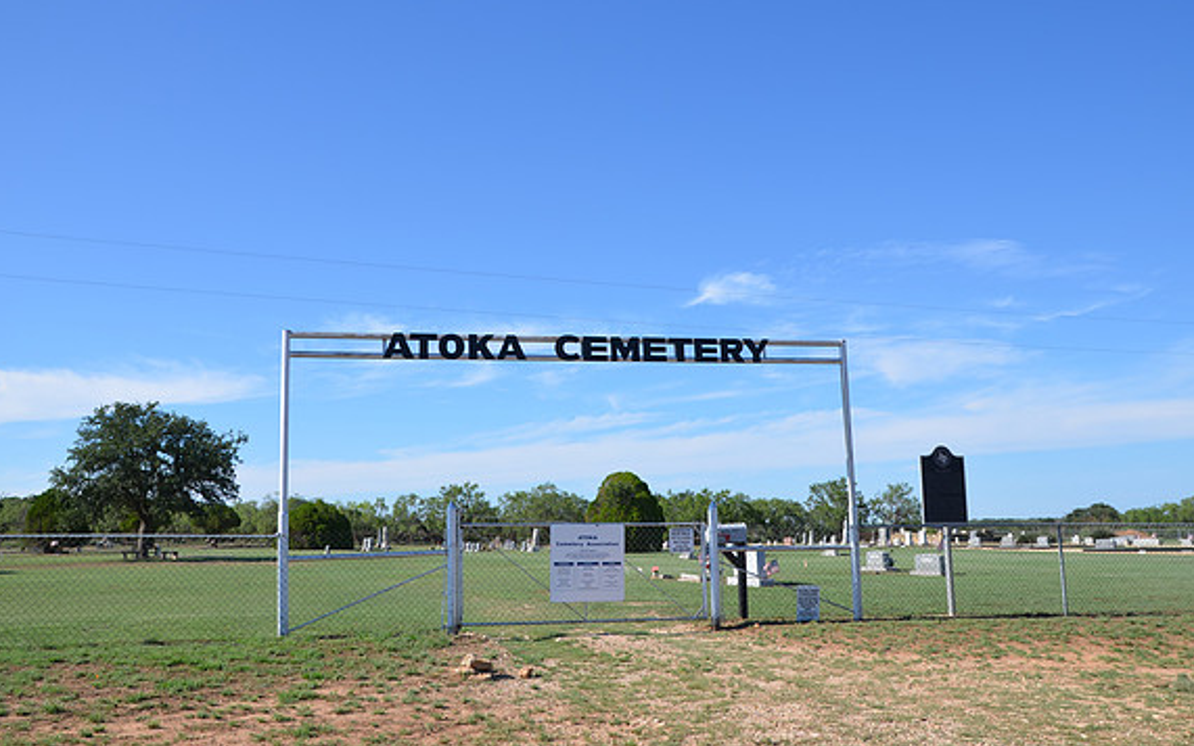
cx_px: 596
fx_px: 1058
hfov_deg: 58.9
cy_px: 355
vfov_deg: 38.8
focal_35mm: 33
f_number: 8
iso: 100
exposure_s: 1/250
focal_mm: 21
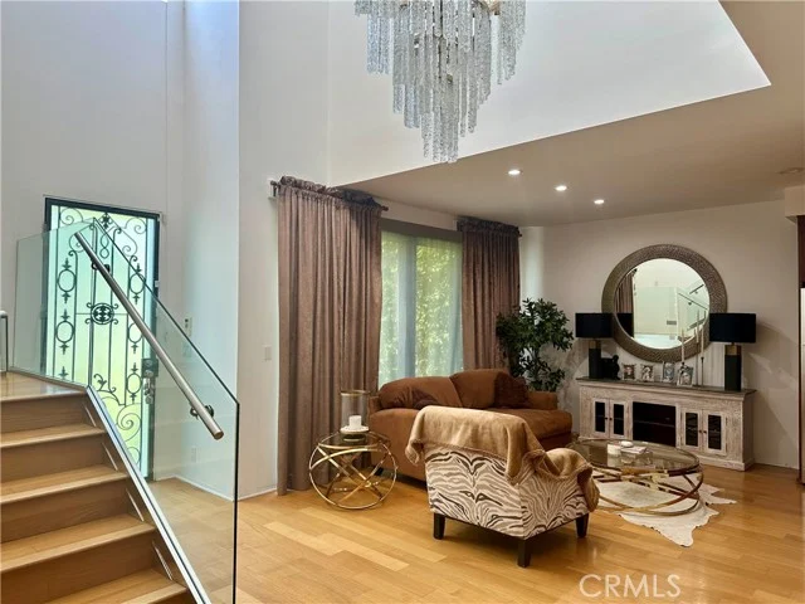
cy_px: 302
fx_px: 558
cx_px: 402
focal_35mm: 24
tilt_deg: +0.6
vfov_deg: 56.8
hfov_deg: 71.6
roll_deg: -0.8
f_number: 1.78
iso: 100
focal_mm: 6.86
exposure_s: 1/120
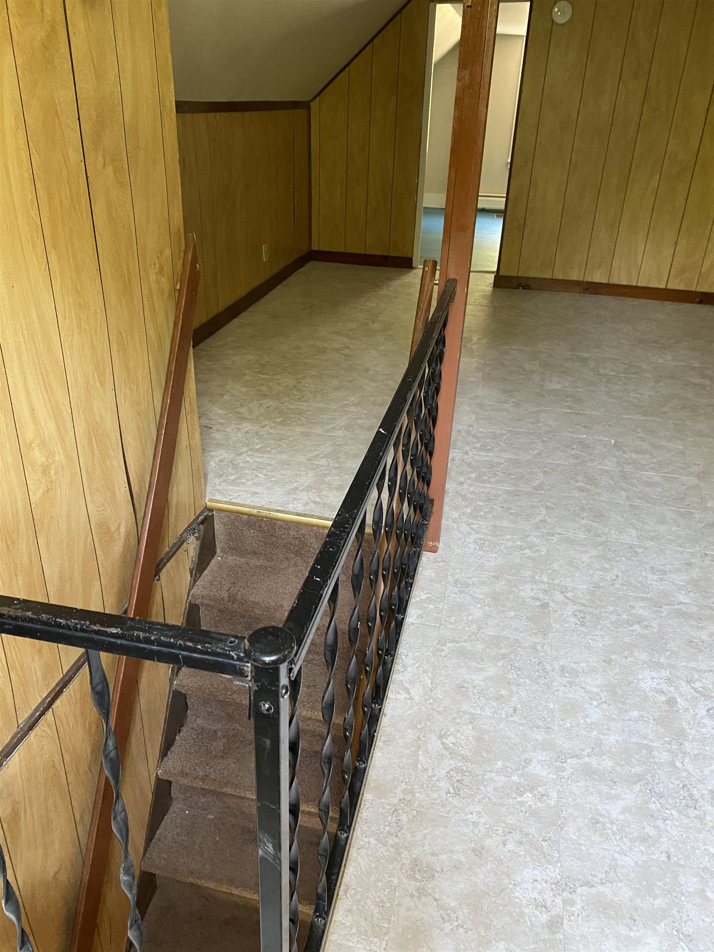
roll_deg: -2.2
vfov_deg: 67.3
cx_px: 357
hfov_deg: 53.1
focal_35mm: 26
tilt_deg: -27.4
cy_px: 476
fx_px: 715
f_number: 1.8
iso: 500
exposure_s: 1/56
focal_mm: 4.25
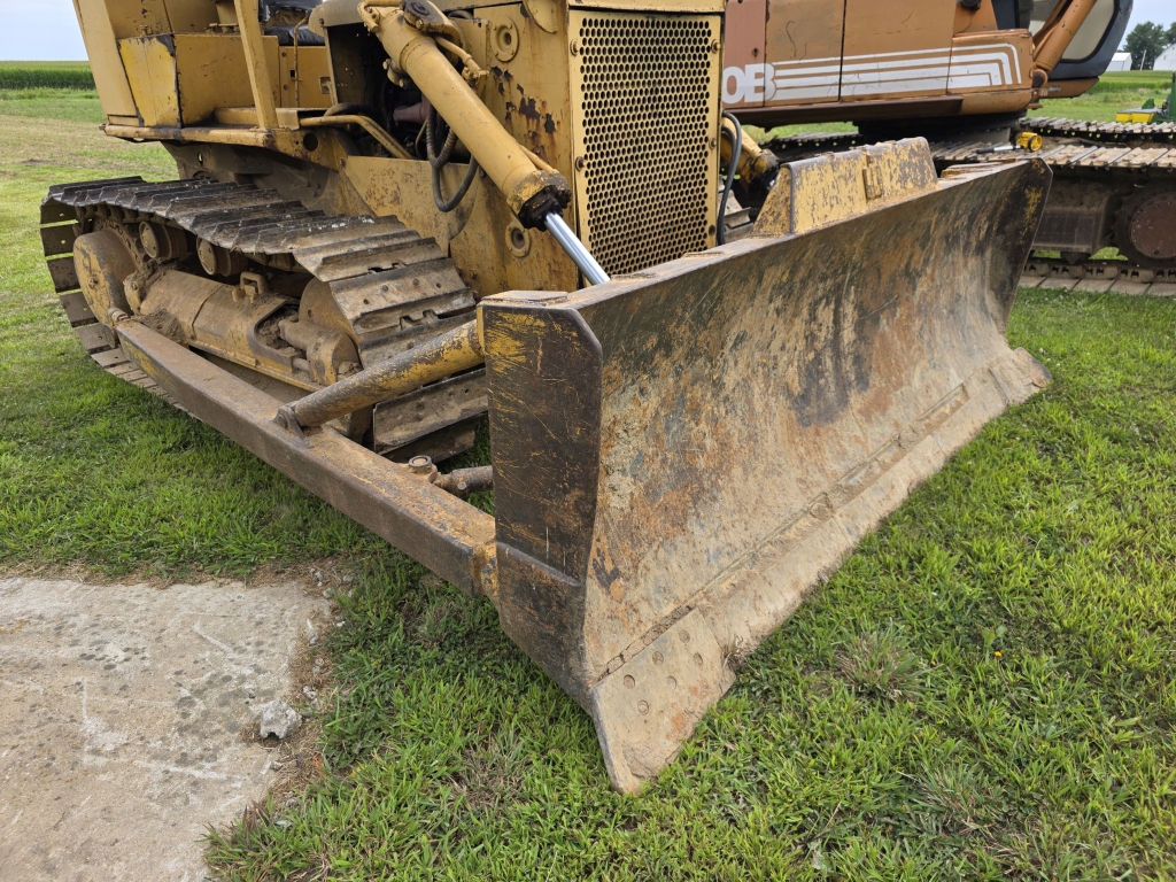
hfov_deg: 73.9
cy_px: 441
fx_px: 781
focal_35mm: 23
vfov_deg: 58.9
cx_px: 588
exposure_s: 1/3042
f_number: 1.7
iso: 80
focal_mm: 6.3
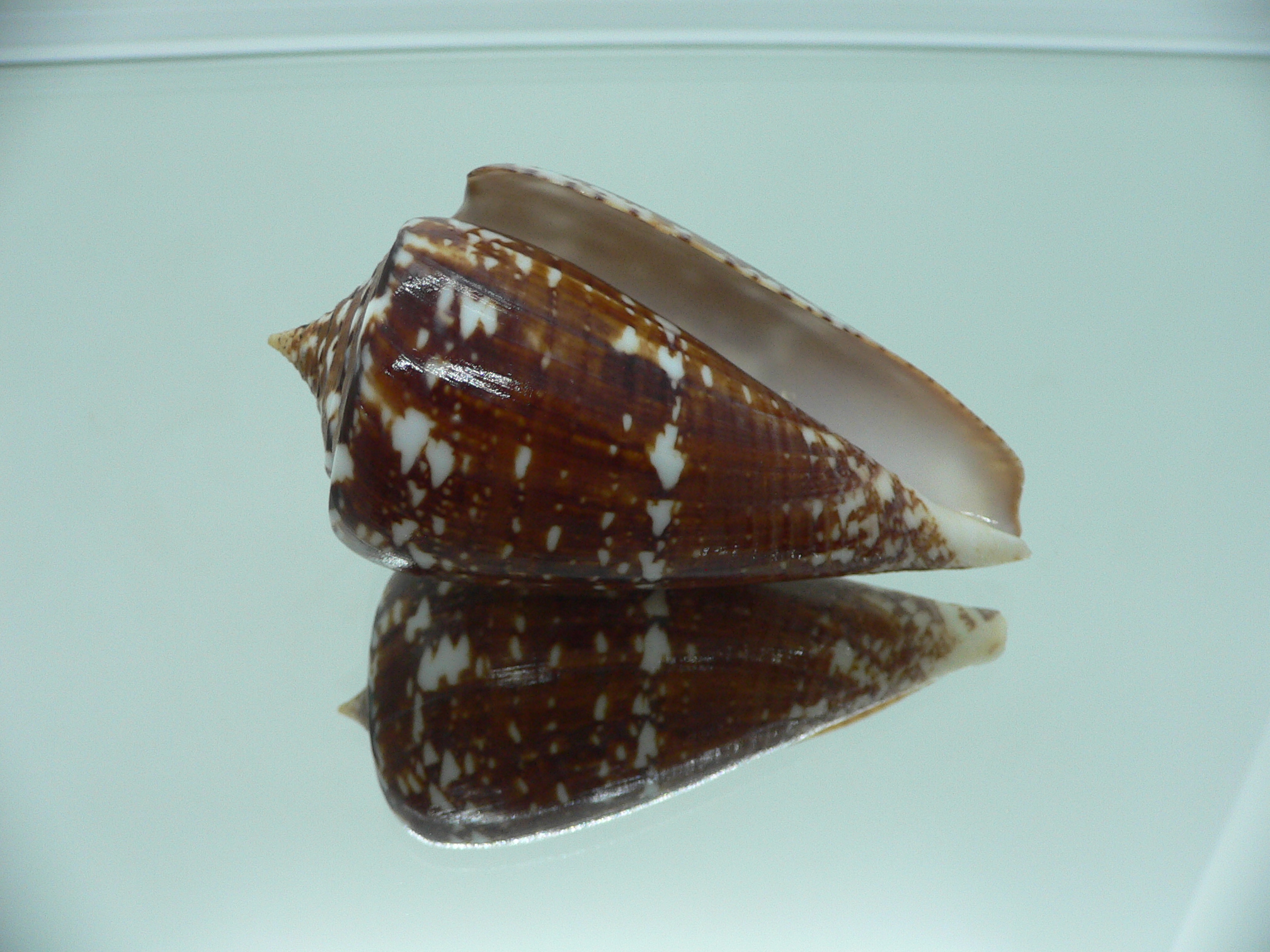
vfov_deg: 40.7
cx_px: 635
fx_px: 1284
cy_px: 476
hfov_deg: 52.6
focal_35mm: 35
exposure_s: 1/60
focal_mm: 4.6
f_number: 2.8
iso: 100
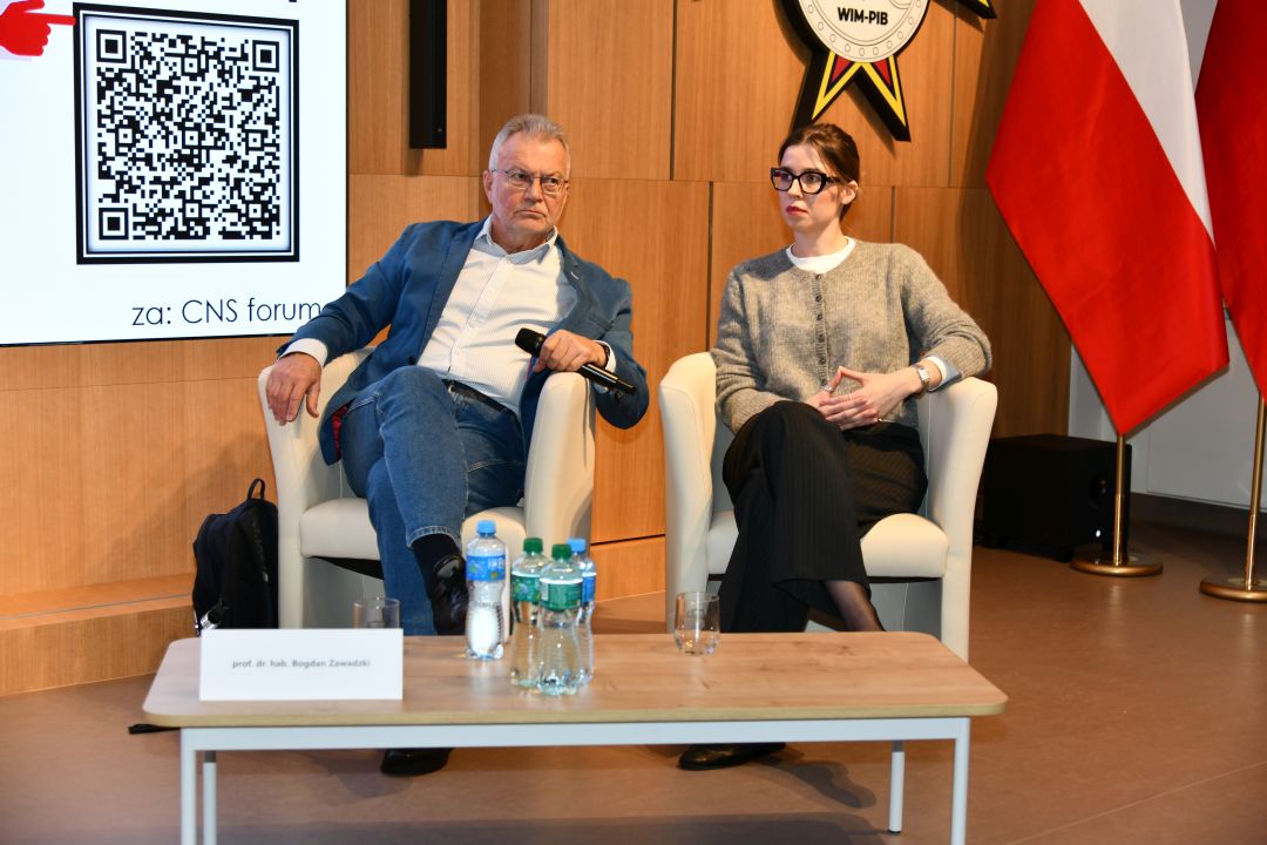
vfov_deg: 24.6
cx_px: 634
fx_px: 1936
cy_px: 422
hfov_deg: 36.2
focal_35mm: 55
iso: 450
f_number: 4.5
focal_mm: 55
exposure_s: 1/60
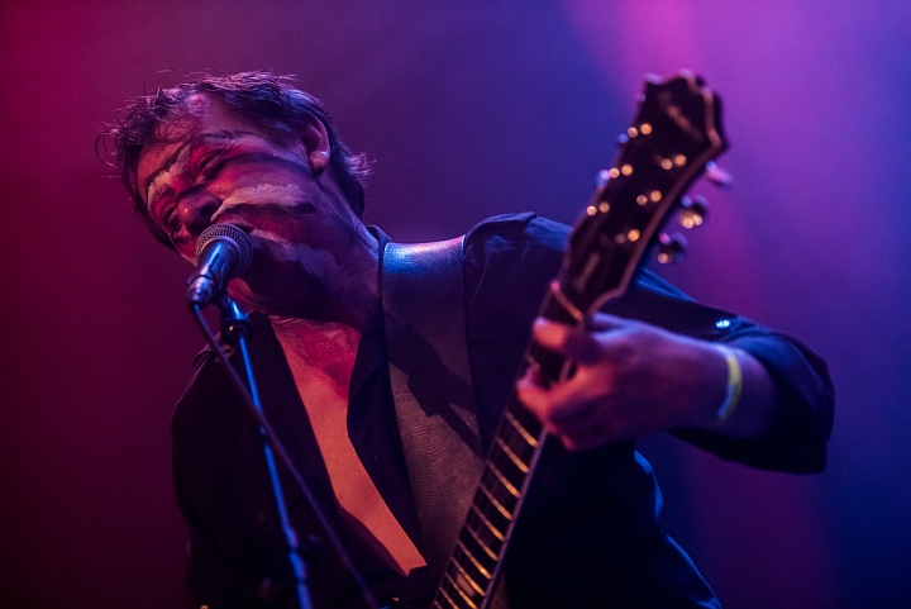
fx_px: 2937
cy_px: 304
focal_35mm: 116
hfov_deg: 17.6
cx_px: 456
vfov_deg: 11.8
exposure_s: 1/80
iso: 4000
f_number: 2.8
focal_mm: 116
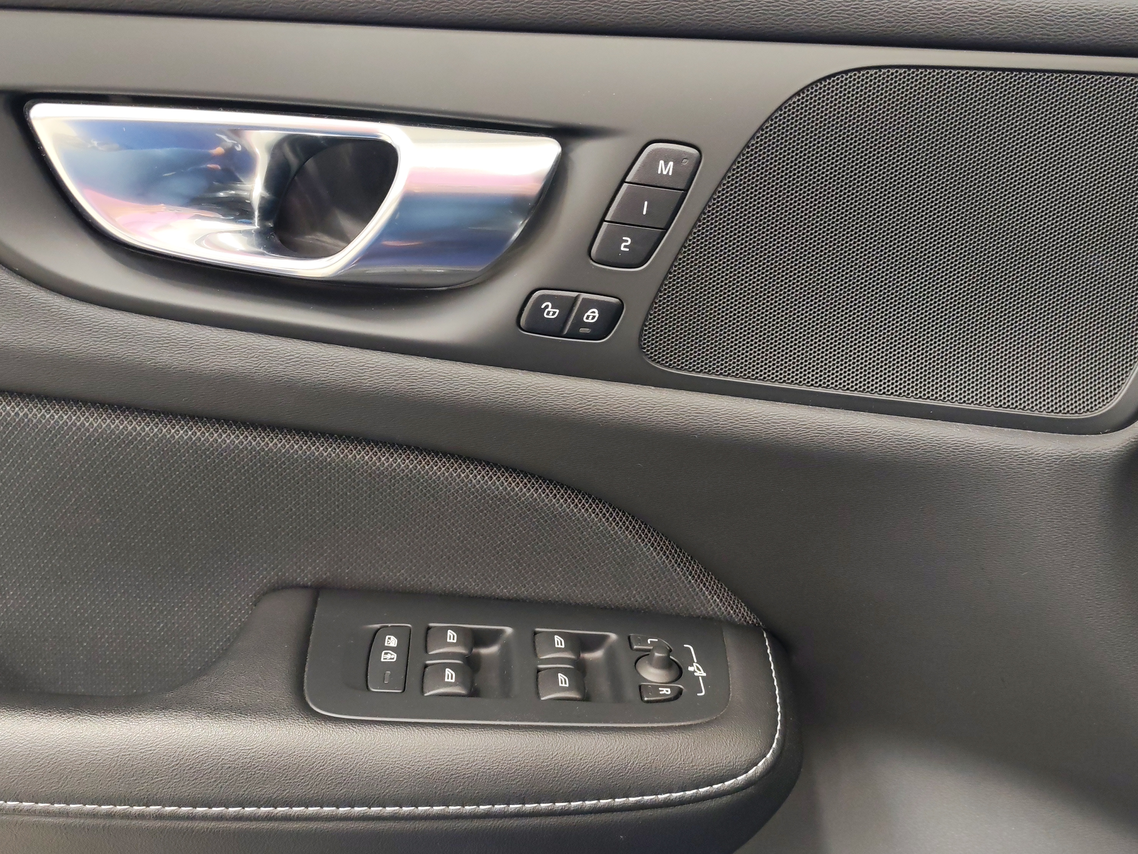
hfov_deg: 55.4
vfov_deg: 42.9
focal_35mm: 33
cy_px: 427
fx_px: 1085
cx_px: 569
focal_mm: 6.12
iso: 800
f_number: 1.9
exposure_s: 1/50
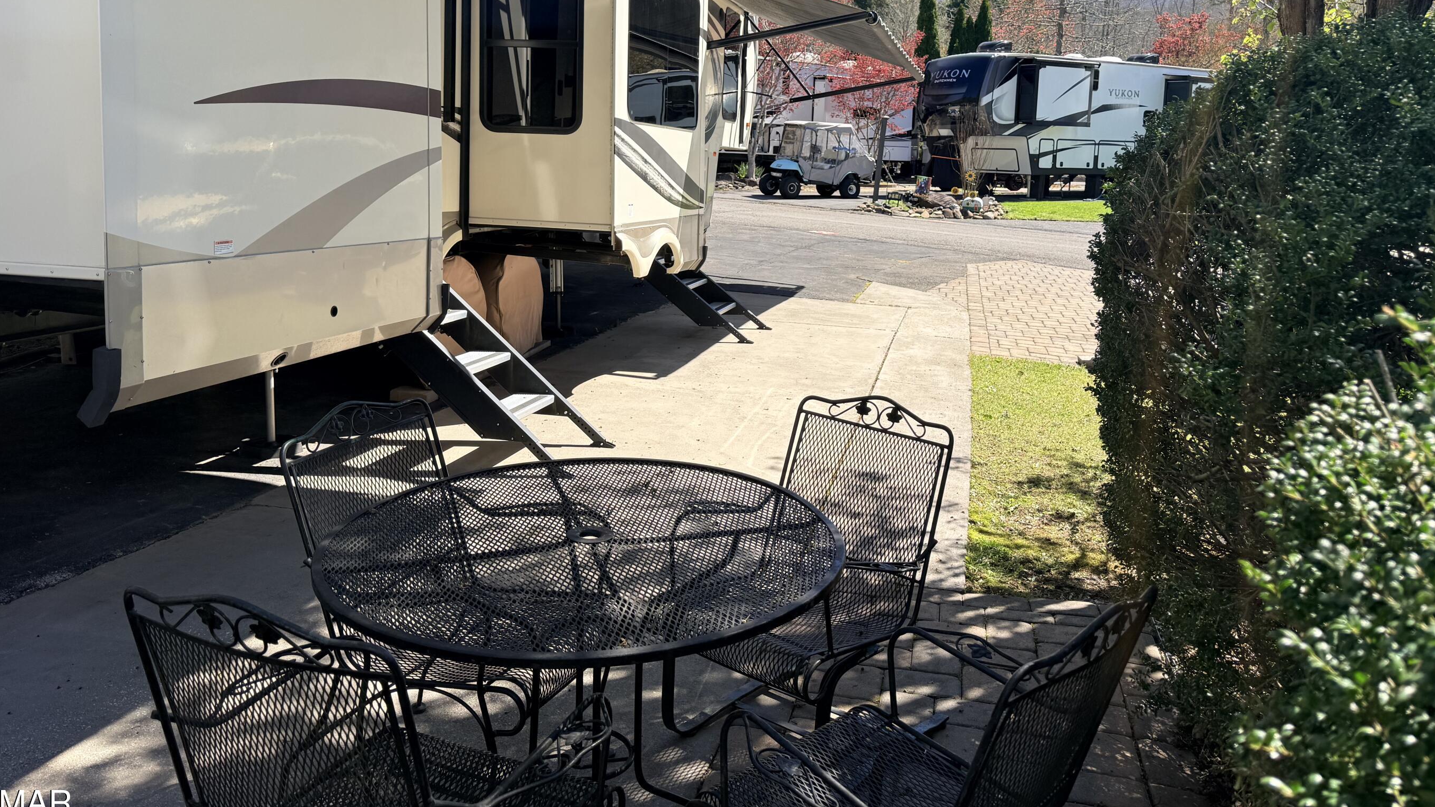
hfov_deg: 66.0
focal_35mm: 29
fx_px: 1104
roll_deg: -1.0
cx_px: 743
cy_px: 261
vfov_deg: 39.6
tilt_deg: -5.8
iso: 80
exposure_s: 1/2169
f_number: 1.78
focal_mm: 6.76
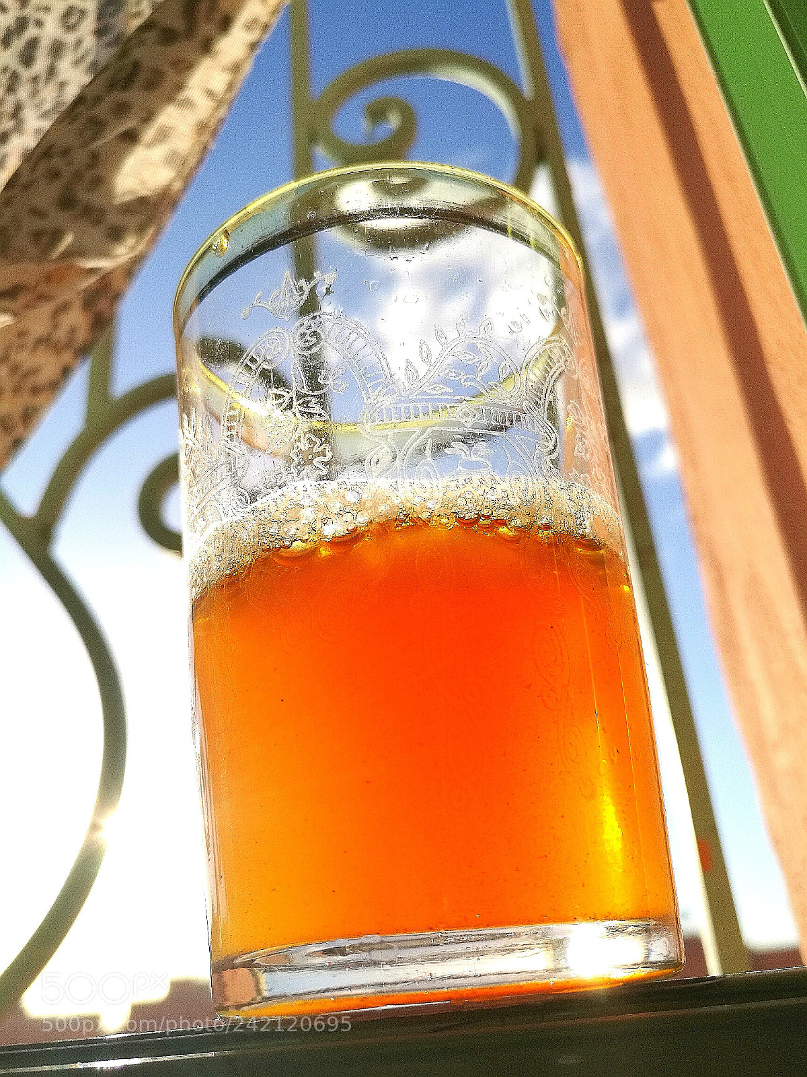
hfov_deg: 51.4
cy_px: 538
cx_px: 404
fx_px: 839
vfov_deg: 65.3
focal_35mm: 27
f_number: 2
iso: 50
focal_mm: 4.04
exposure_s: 1/1263
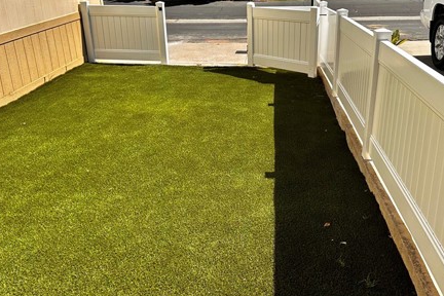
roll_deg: +2.0
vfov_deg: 35.9
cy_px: 140
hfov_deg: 51.8
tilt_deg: -21.2
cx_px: 237
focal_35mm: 37
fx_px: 456
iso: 80
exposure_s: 1/3472
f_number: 1.78
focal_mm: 6.86
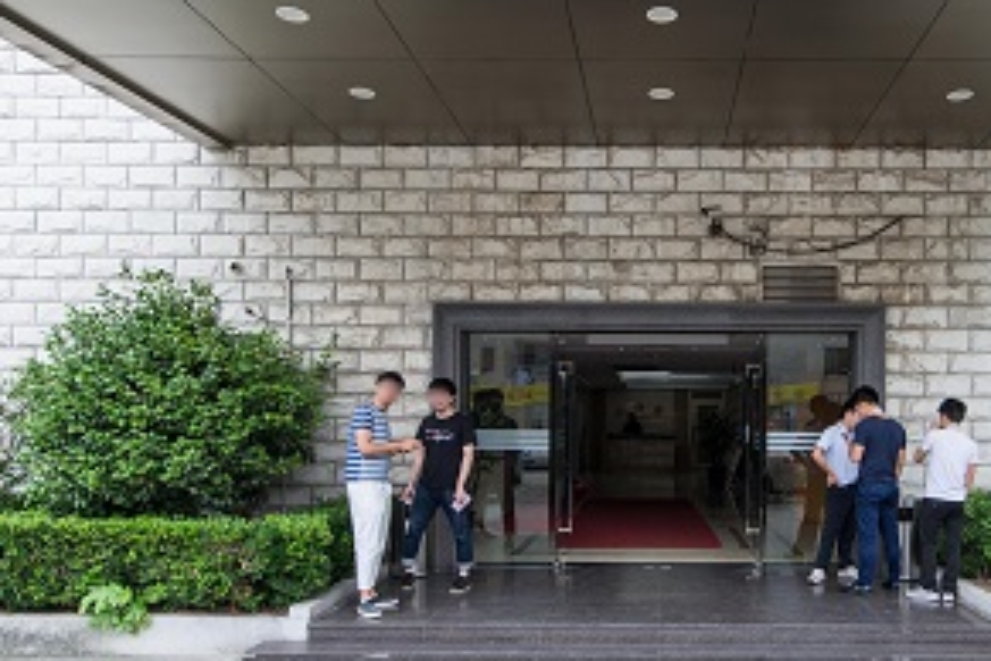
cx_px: 654
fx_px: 606
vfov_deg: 57.2
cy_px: 308
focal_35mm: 22
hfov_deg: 76.3
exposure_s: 1/200
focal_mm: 16
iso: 160
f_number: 4
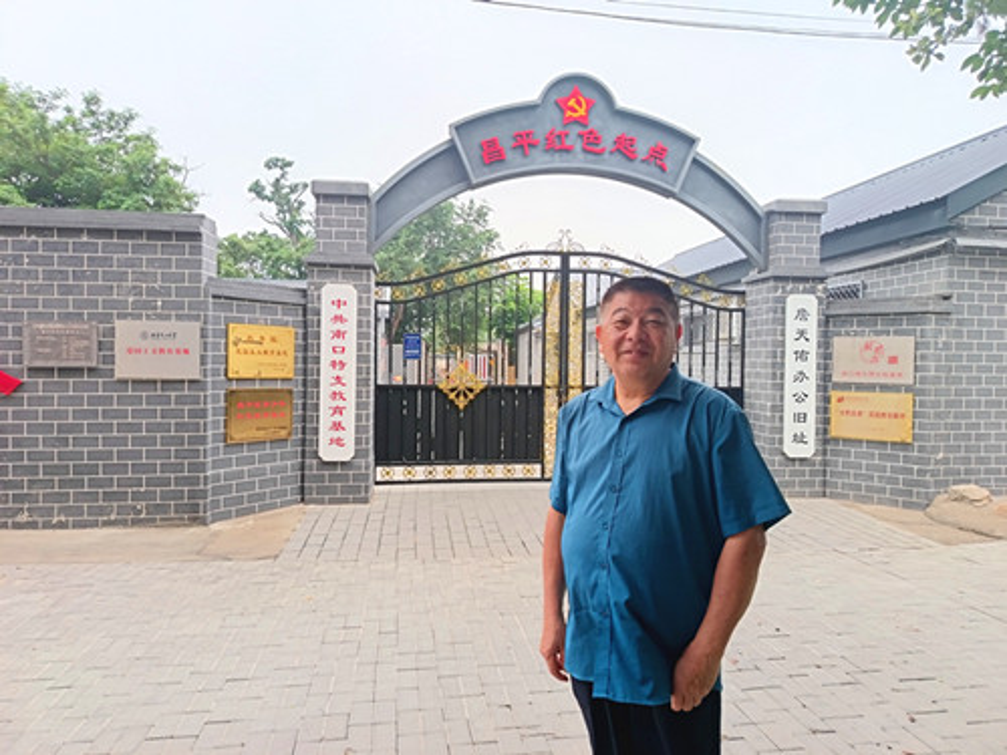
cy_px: 378
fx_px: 698
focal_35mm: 24
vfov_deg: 56.8
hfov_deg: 71.6
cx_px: 504
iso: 242
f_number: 1.75
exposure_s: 1/120
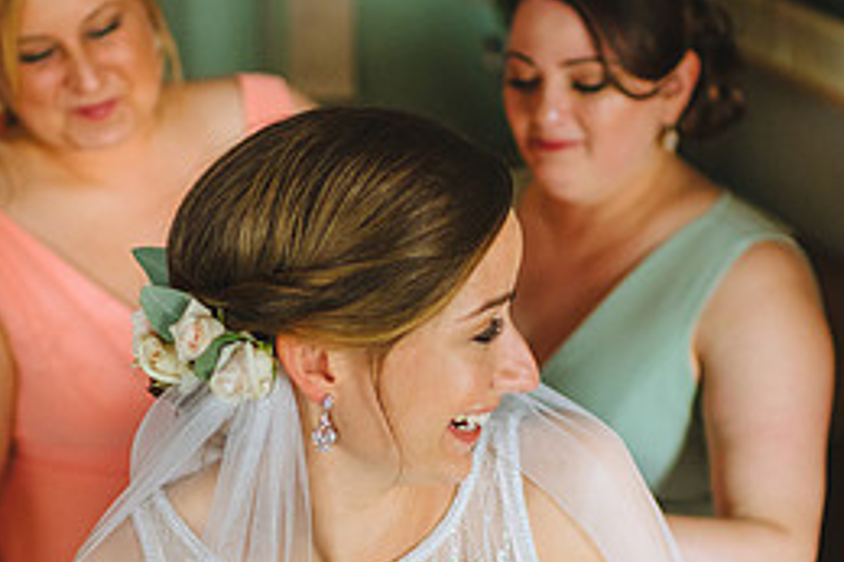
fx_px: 1945
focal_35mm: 83
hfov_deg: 24.4
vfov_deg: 16.2
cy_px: 521
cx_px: 533
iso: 1250
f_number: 2
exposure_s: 1/800
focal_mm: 35
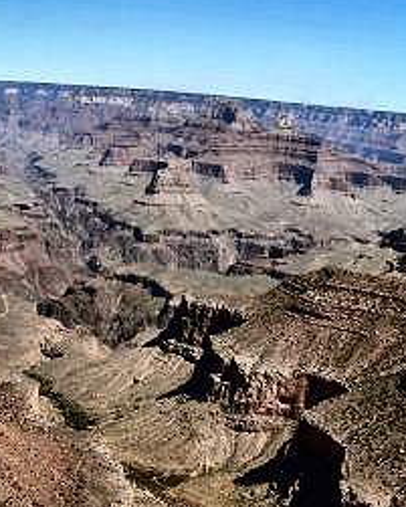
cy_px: 376
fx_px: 841
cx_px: 117
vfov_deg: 33.0
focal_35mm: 56
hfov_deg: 26.9
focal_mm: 6
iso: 80
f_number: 5.2
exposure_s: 1/500
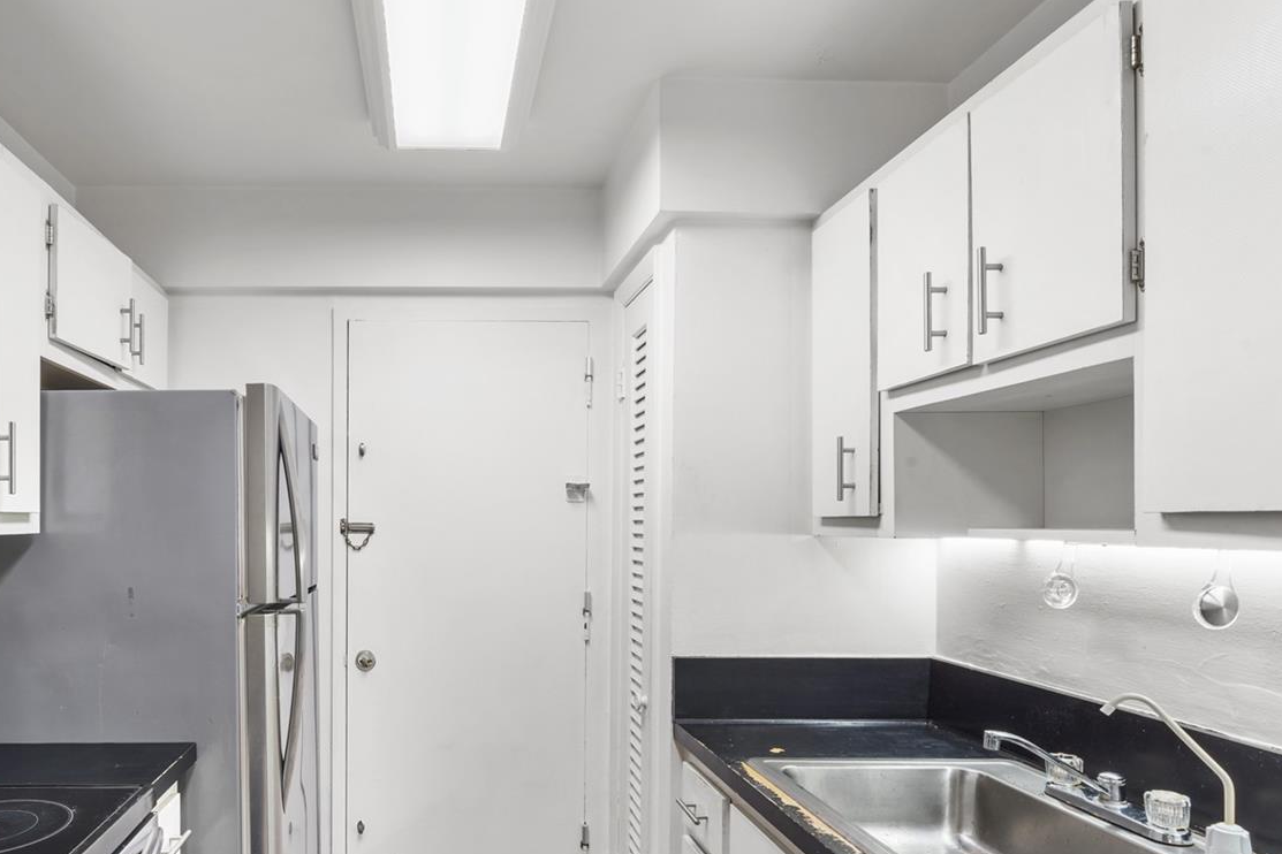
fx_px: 819
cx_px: 427
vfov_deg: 54.5
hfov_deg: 73.8
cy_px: 536
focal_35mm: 23
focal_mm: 16
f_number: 14
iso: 250
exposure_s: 5
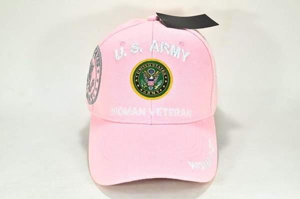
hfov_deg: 46.5
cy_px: 100
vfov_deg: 31.8
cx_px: 150
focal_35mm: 42
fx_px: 349
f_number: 8
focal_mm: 28
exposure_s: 1/250
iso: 200
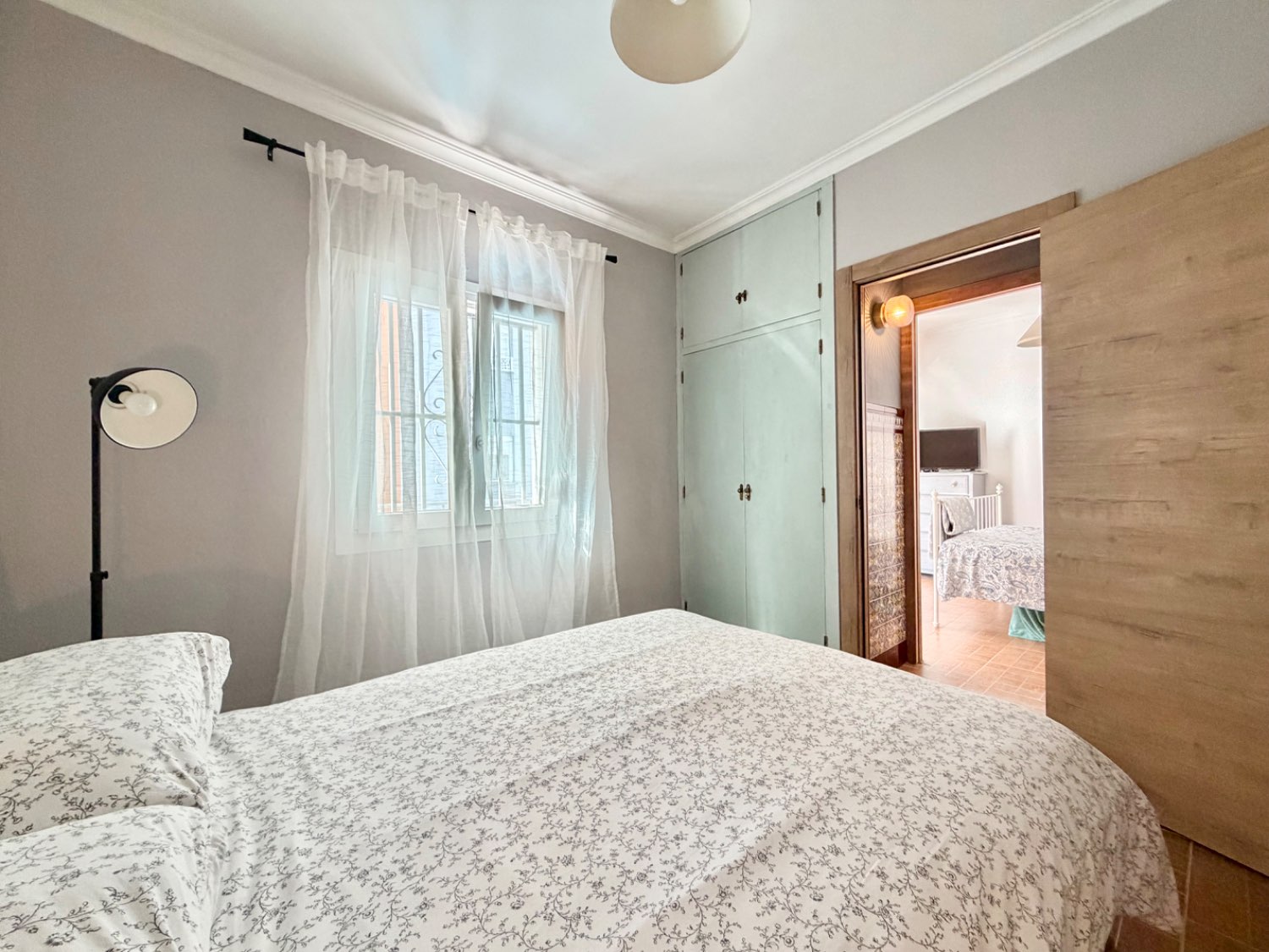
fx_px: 513
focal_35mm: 14
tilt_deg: +0.8
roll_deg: +0.7
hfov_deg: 102.1
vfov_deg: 85.7
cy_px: 476
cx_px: 634
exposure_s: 1/121
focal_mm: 2.22
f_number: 2.2
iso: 320
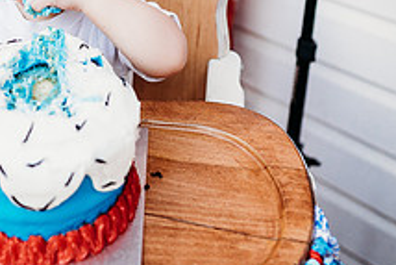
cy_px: 12
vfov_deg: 20.4
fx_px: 715
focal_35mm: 65
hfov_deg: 29.3
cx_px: 19
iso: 400
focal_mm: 24
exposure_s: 1/200
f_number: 2.5
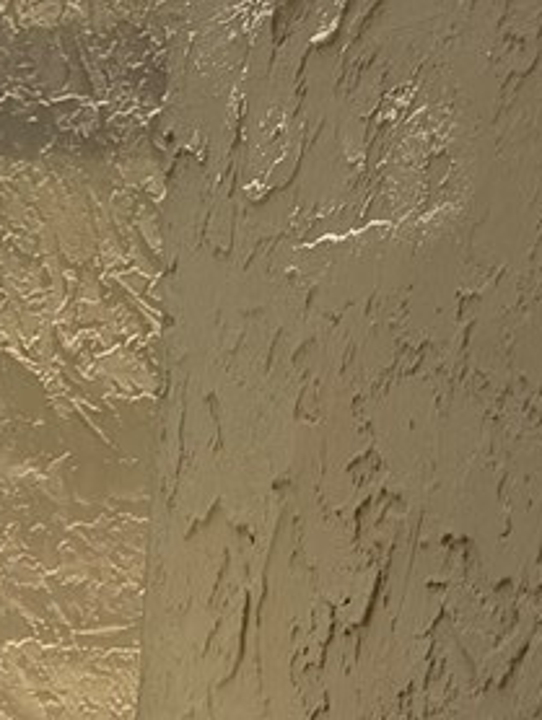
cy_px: 1342
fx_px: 2877
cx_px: -915
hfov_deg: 9.2
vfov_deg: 12.8
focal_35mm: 138
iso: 80
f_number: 1.78
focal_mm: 6.76
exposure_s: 1/6711
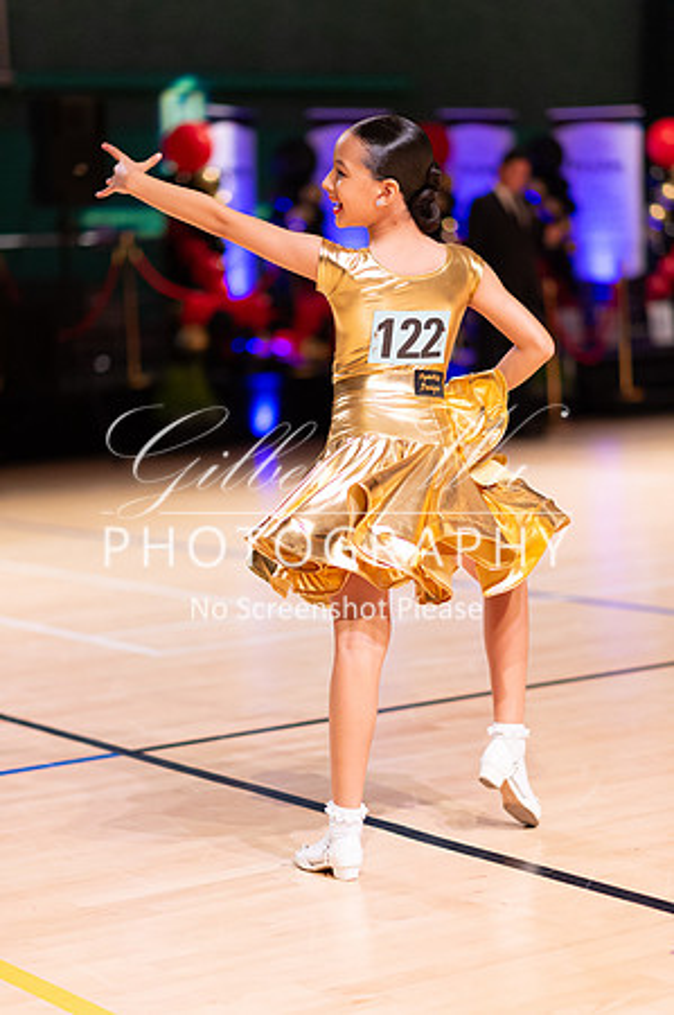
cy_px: 508
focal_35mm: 85
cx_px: 337
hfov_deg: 16.0
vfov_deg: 23.9
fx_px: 2392
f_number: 1.8
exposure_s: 1/1000
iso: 3200
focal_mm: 85
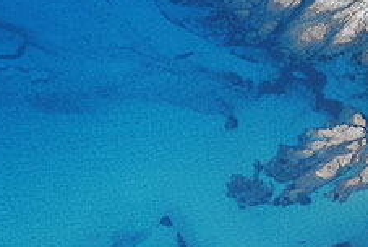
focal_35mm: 208
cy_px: 133
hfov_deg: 9.9
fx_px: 2129
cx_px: 109
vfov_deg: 6.6
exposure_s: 1/500
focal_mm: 70
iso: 180
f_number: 5.6
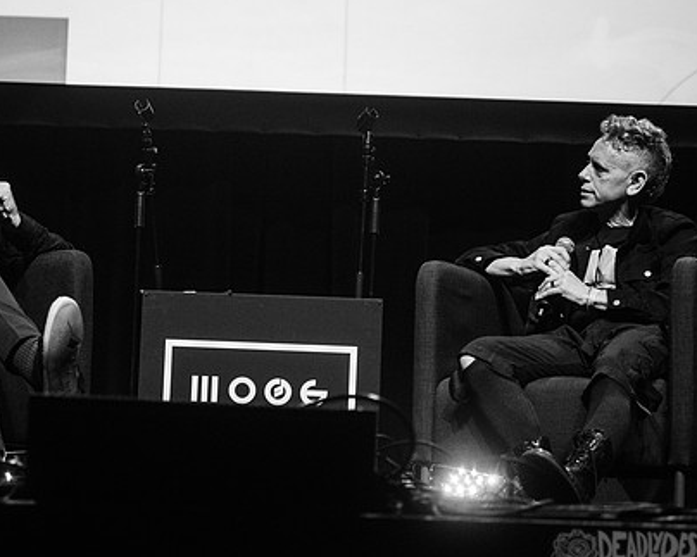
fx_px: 2475
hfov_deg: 16.0
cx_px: 285
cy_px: 267
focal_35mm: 120
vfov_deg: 12.8
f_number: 3.2
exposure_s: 1/500
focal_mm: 80
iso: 3200
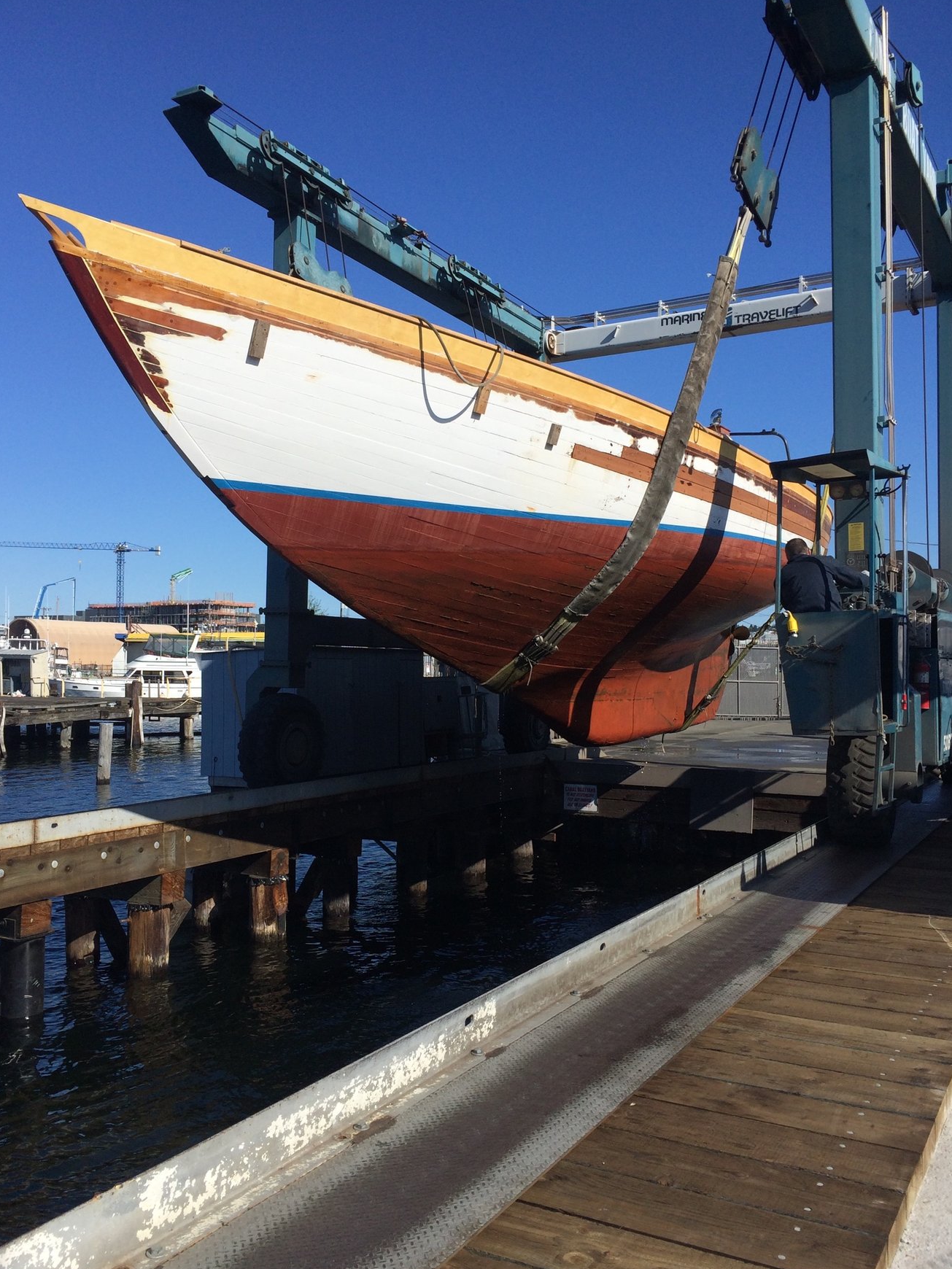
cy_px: 648
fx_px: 1100
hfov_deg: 46.8
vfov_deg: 60.0
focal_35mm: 30
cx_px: 465
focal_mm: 4.15
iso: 32
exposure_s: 1/2740
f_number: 2.2
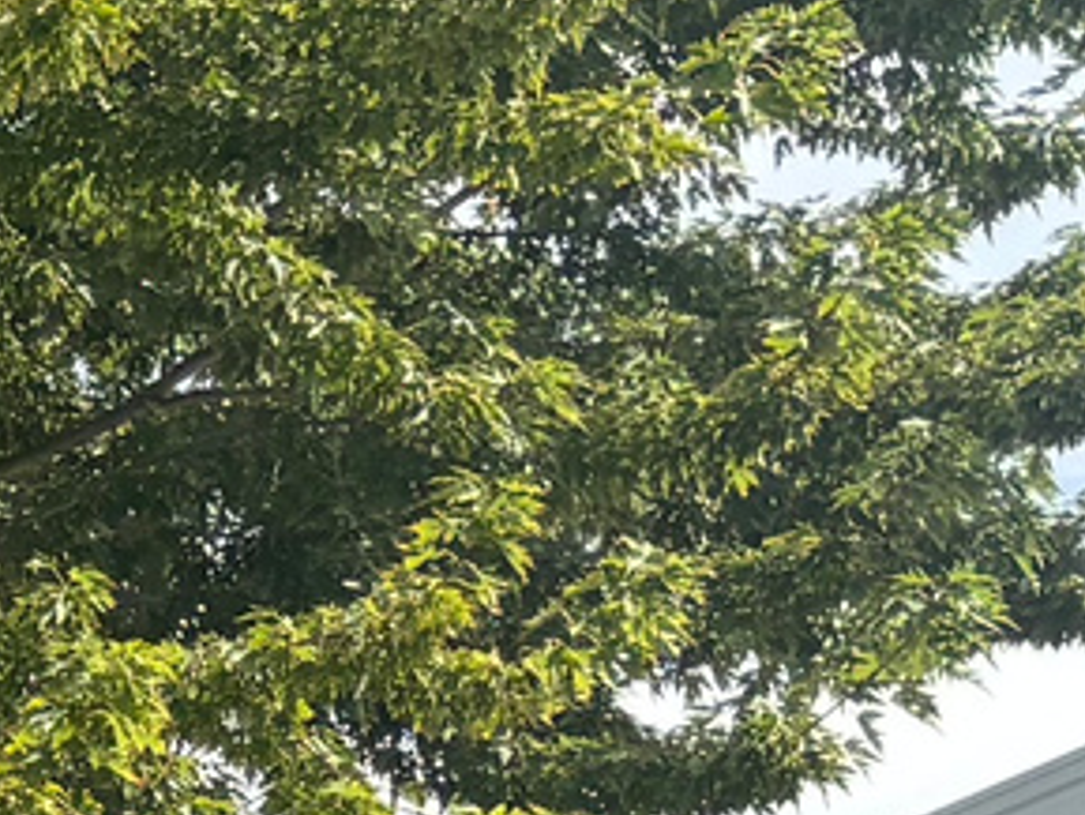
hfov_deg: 8.3
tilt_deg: +7.8
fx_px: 5770
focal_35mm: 184
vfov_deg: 8.0
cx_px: -2632
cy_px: 1104
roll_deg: +1.2
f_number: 1.6
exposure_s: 1/2778
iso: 50
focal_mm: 5.96
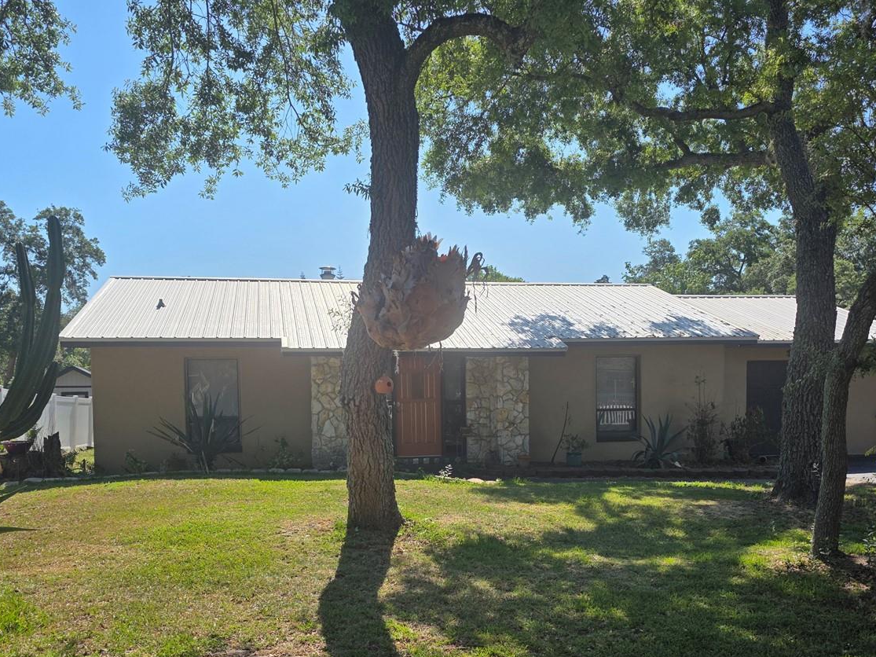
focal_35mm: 33
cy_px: 433
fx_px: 835
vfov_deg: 42.4
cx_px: 456
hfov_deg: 55.3
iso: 64
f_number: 1.7
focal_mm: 6.3
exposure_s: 1/7944
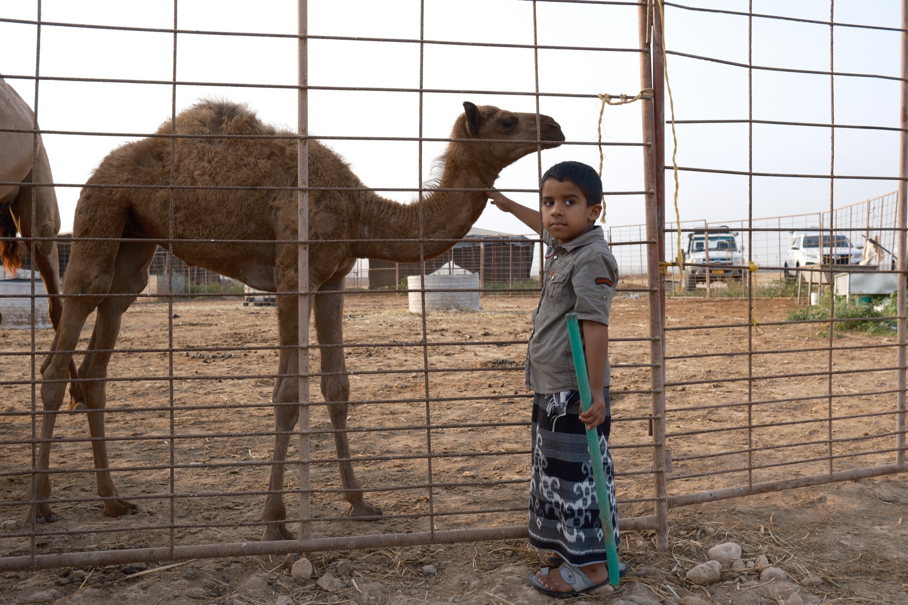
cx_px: 454
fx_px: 883
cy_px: 302
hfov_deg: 54.4
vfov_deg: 37.8
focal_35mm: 35
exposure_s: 1/125
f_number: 5.6
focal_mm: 23
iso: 125
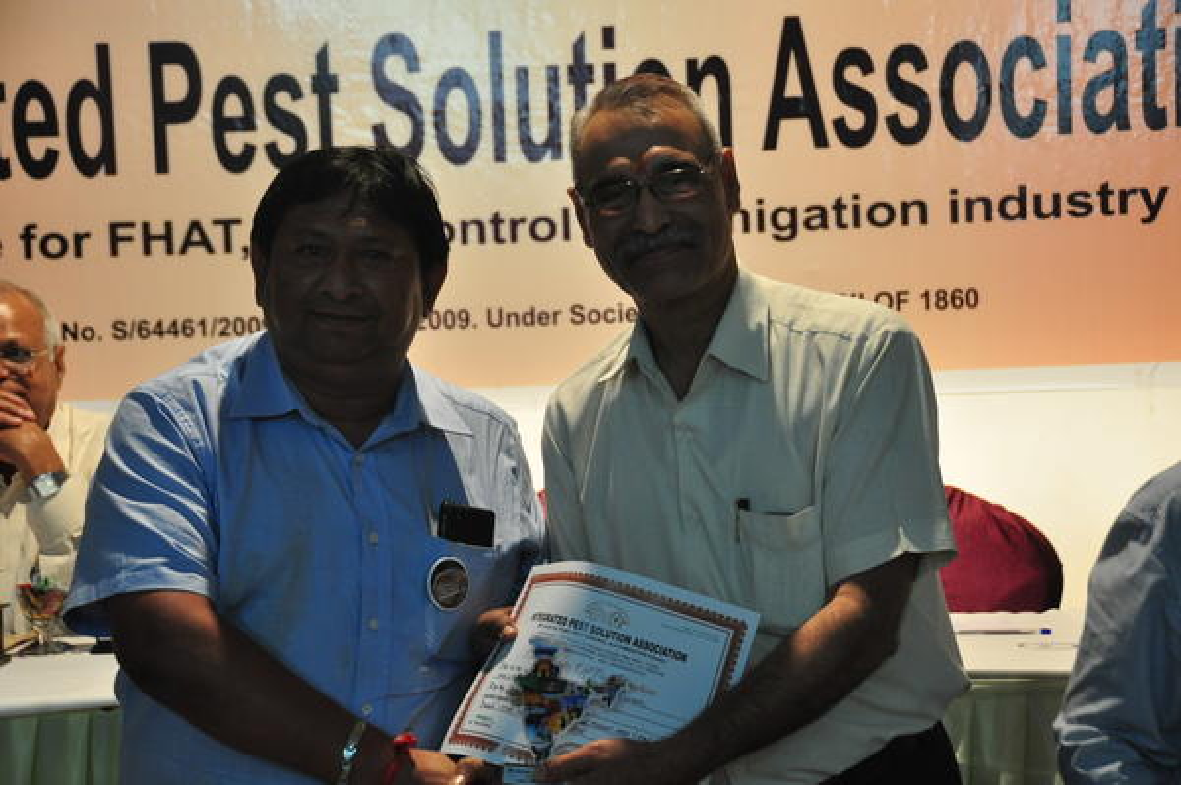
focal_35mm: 82
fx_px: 2704
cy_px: 392
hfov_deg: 24.6
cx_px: 590
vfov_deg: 16.5
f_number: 5
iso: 800
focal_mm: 55
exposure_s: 1/50
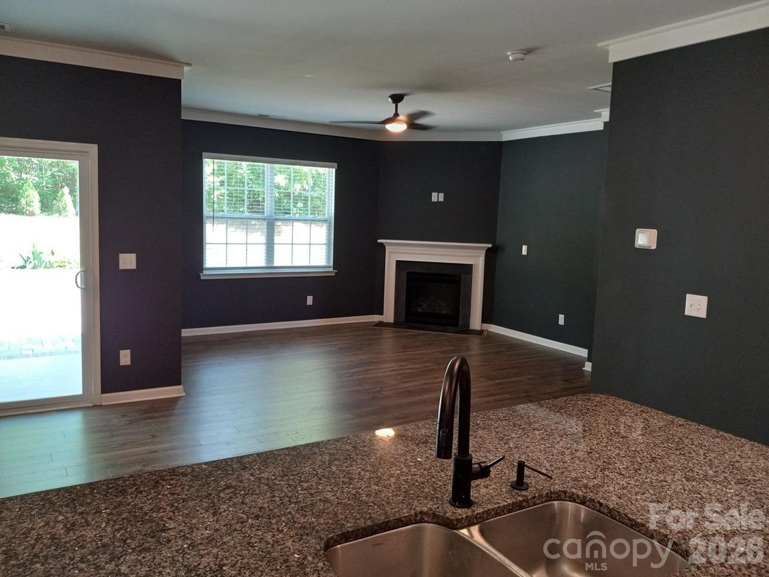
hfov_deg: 65.3
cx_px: 384
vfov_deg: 51.4
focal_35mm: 27
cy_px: 288
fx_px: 600
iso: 200
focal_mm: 3.94
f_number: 1.8
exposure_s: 1/60
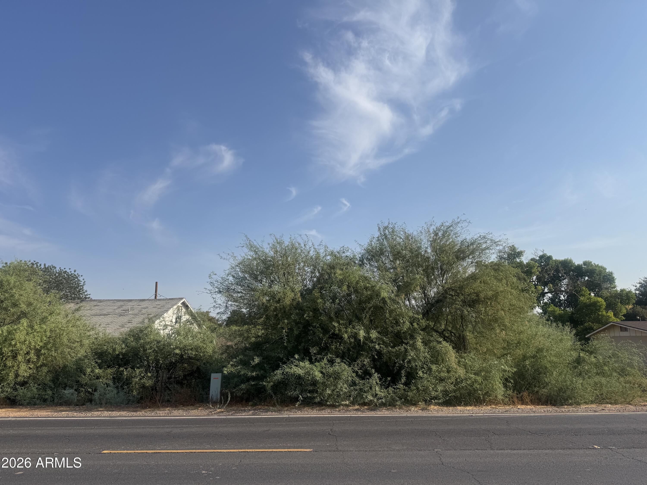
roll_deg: +1.0
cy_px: 242
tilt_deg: +11.5
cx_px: 324
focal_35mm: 24
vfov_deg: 56.8
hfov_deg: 71.6
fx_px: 449
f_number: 1.78
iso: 80
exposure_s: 1/6410
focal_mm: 6.76
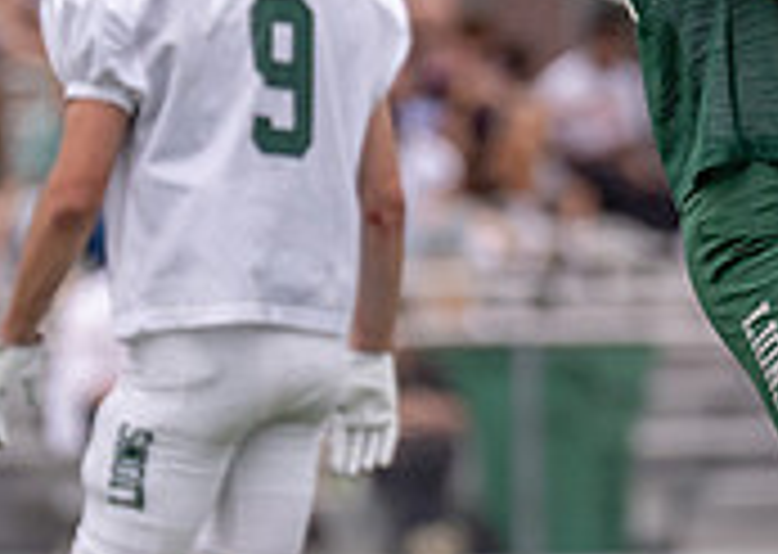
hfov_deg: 1.9
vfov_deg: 1.3
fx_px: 23562
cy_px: 186
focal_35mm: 1068
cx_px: 879
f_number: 2.8
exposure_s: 1/3200
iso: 320
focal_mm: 200
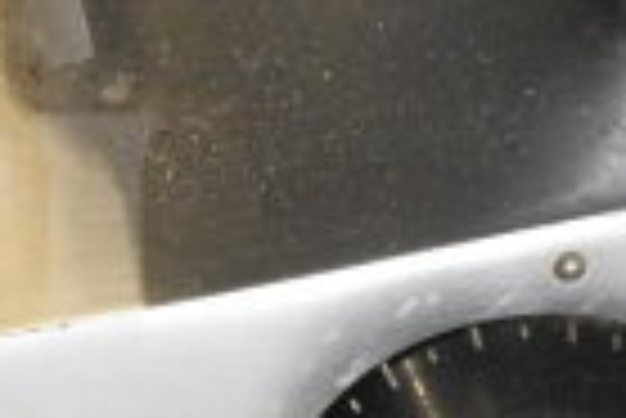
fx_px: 3328
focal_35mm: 191
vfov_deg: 7.2
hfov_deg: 10.5
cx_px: -248
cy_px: 470
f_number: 6.3
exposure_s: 1/160
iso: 6400
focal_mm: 29
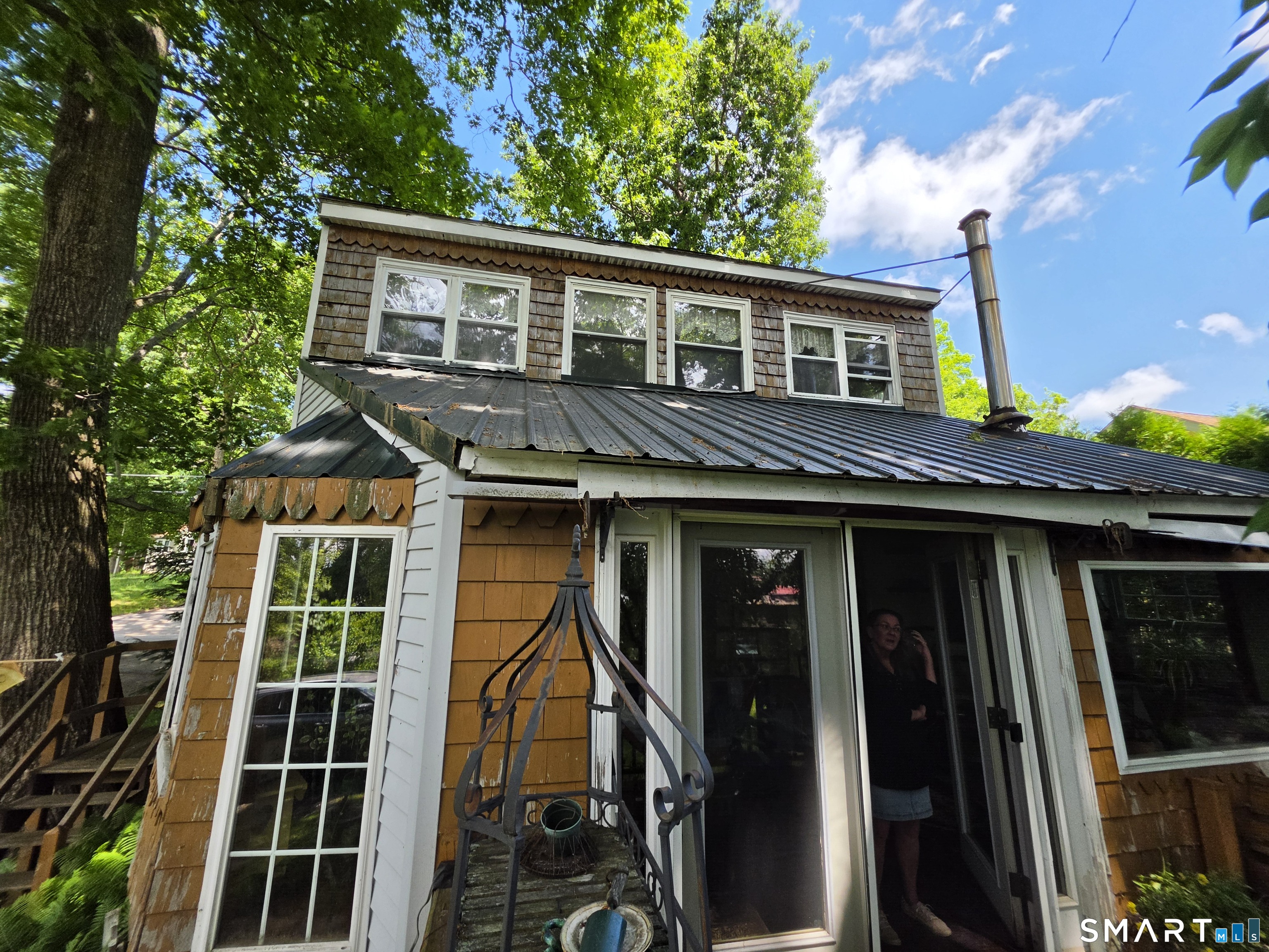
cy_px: 476
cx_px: 634
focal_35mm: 13
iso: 80
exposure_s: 1/2000
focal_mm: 2.2
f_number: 1.9
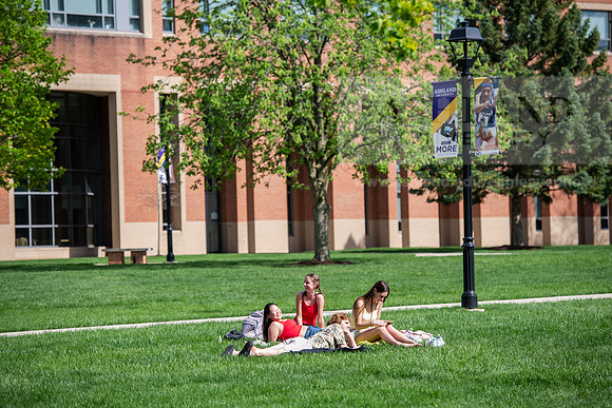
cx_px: 306
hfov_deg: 14.2
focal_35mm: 145
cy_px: 204
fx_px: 2465
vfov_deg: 9.5
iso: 100
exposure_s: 1/500
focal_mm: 145
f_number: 4
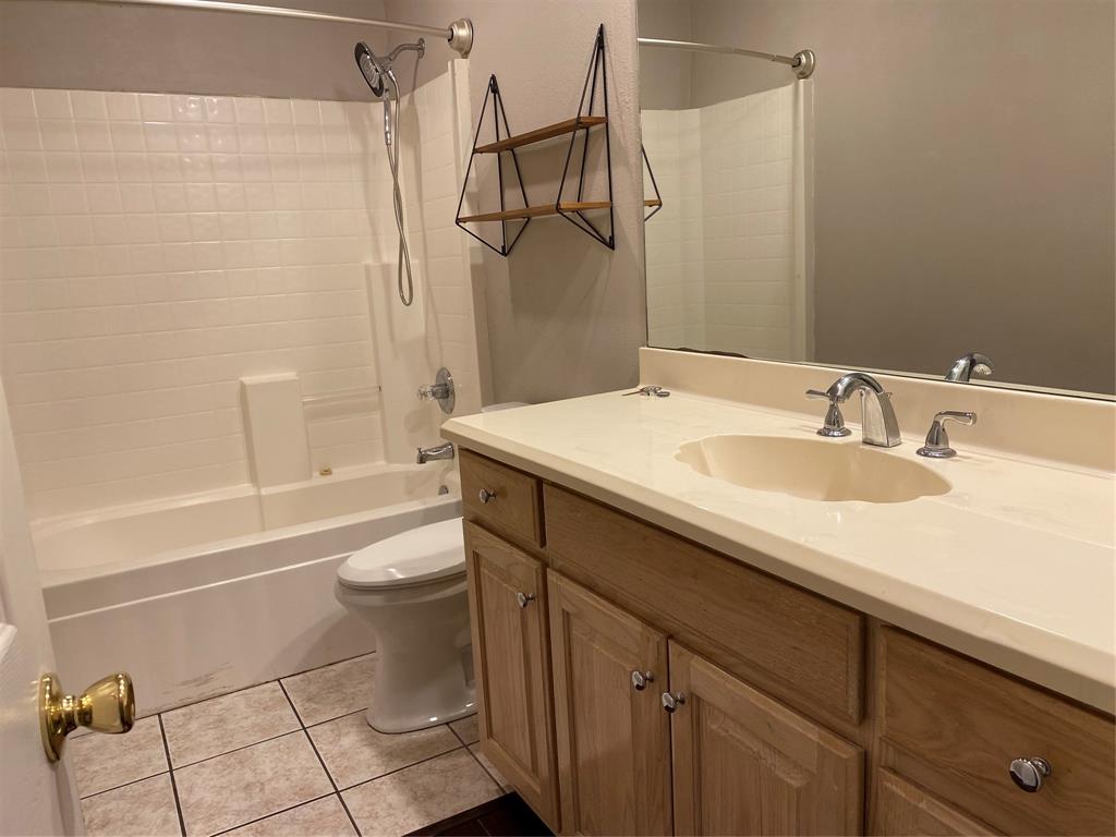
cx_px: 558
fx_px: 838
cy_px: 418
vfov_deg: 53.1
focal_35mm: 26
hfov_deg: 67.3
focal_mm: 4.25
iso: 64
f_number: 1.8
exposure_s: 1/60
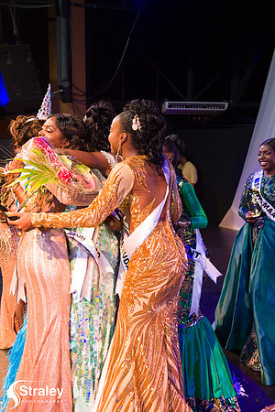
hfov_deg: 30.5
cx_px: 138
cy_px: 206
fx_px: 504
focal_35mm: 44
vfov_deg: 44.5
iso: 4000
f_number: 5
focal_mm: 44
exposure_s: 1/160
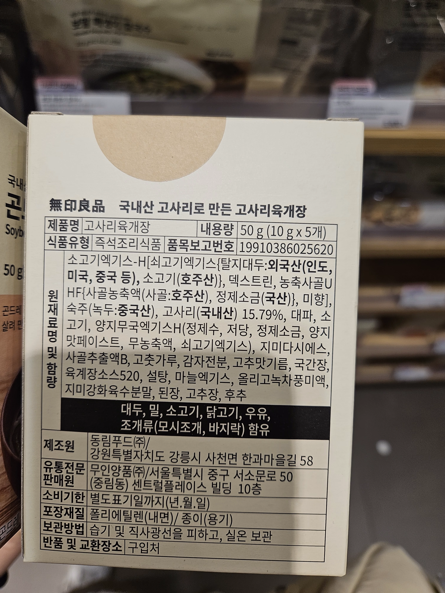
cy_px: 296
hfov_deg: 58.9
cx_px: 222
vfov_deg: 73.9
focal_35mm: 23
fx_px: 394
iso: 40
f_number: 1.8
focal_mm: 5.4
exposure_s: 1/120
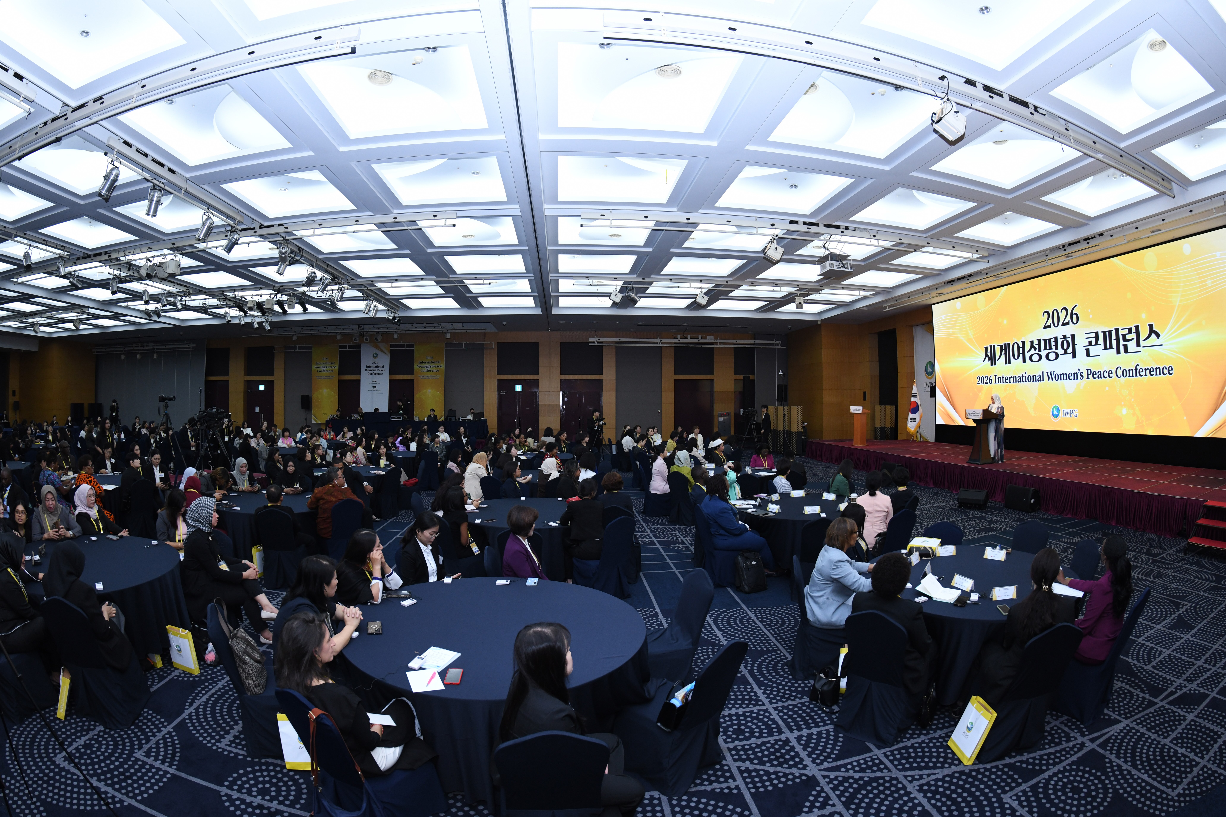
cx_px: 613
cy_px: 408
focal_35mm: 15
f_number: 4.5
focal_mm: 15
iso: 1000
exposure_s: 1/125
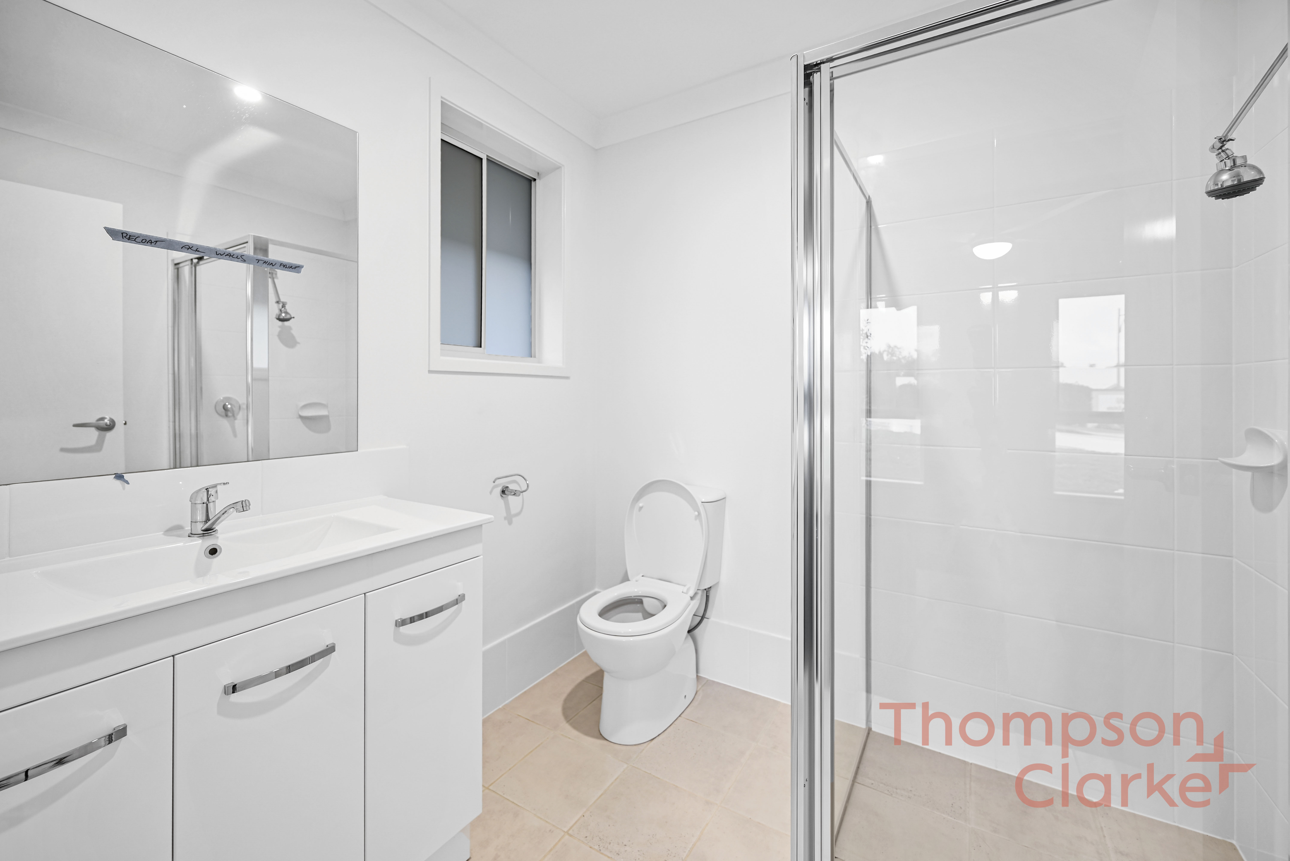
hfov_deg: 104.2
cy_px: 430
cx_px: 645
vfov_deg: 81.3
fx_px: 502
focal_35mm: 14
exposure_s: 1/4
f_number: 4
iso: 100
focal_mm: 14
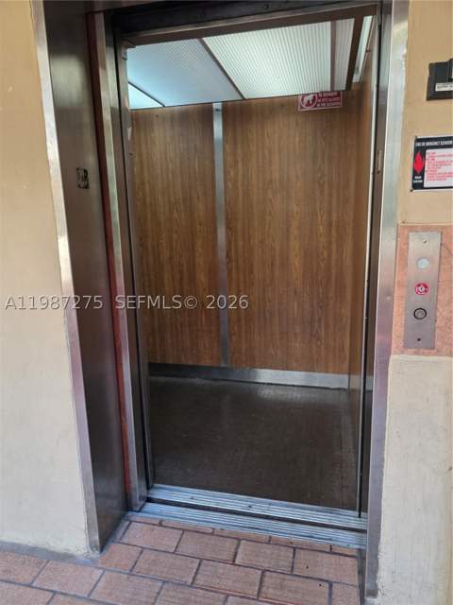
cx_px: 226
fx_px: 401
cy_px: 302
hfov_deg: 58.9
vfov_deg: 73.9
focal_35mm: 23
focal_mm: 6.3
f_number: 1.7
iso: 100
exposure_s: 1/120
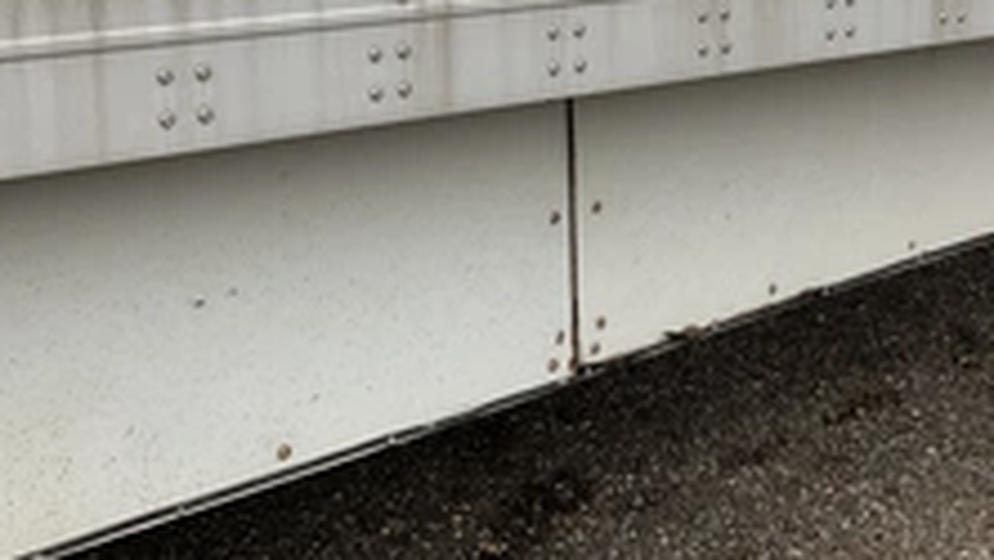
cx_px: 613
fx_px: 1503
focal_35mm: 57
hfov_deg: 36.4
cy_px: -4
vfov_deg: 20.4
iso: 25
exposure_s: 1/1144
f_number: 1.8
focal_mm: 3
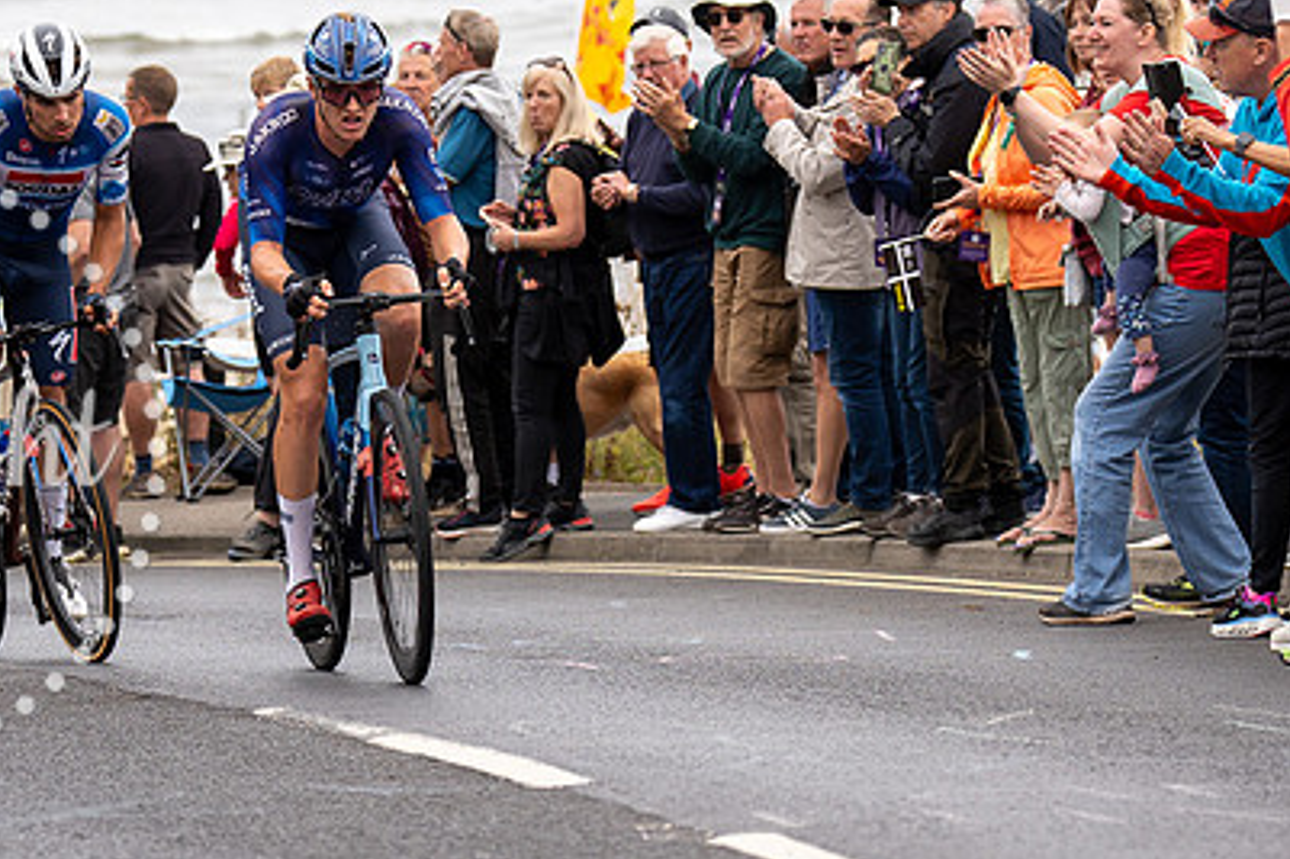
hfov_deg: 8.4
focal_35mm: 244
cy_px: 124
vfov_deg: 5.6
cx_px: 455
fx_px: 8739
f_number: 3.5
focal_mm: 100
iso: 320
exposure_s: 1/1000
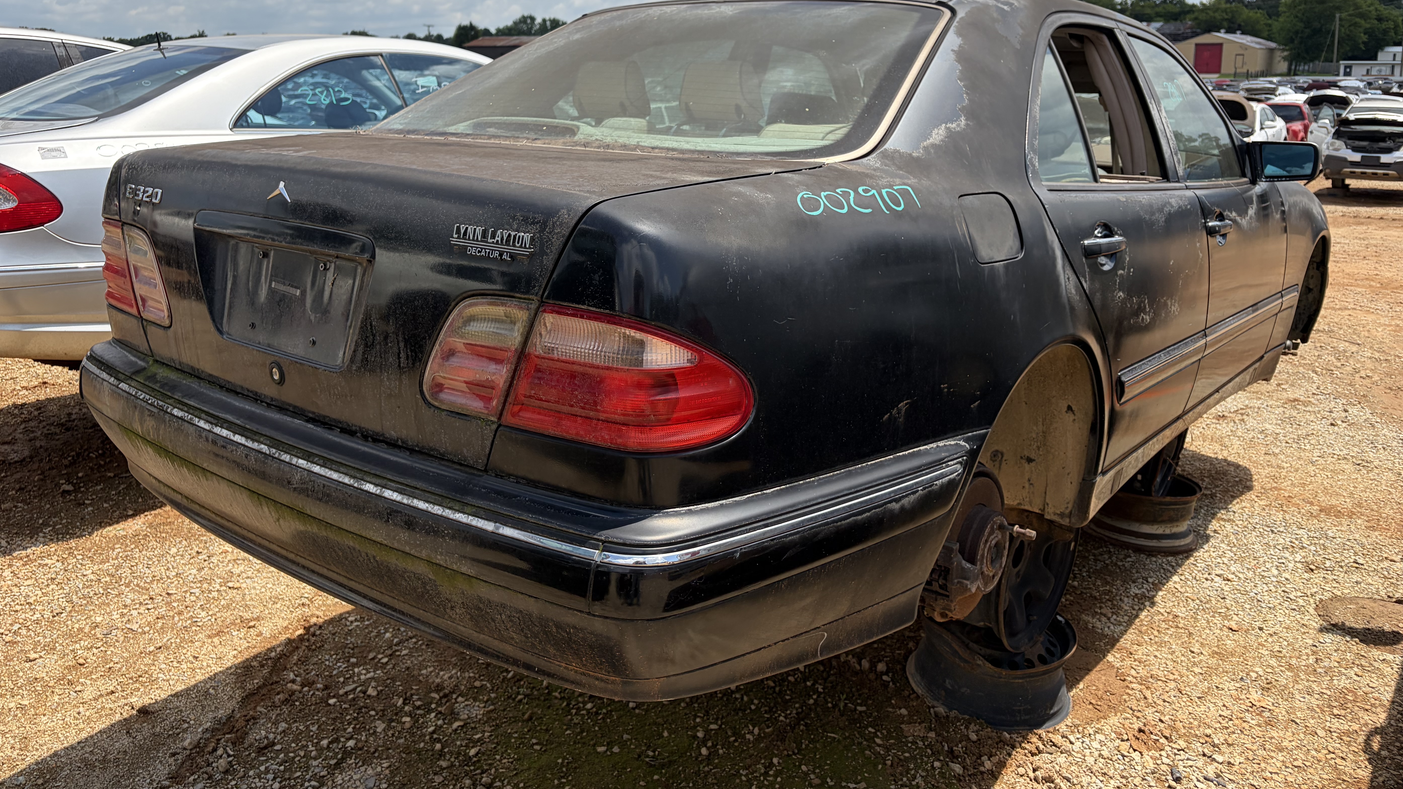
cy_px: 255
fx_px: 1079
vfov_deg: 39.6
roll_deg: +0.2
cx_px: 694
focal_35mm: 29
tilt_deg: -8.7
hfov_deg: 66.1
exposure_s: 1/3125
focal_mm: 5.96
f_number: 1.6
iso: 50
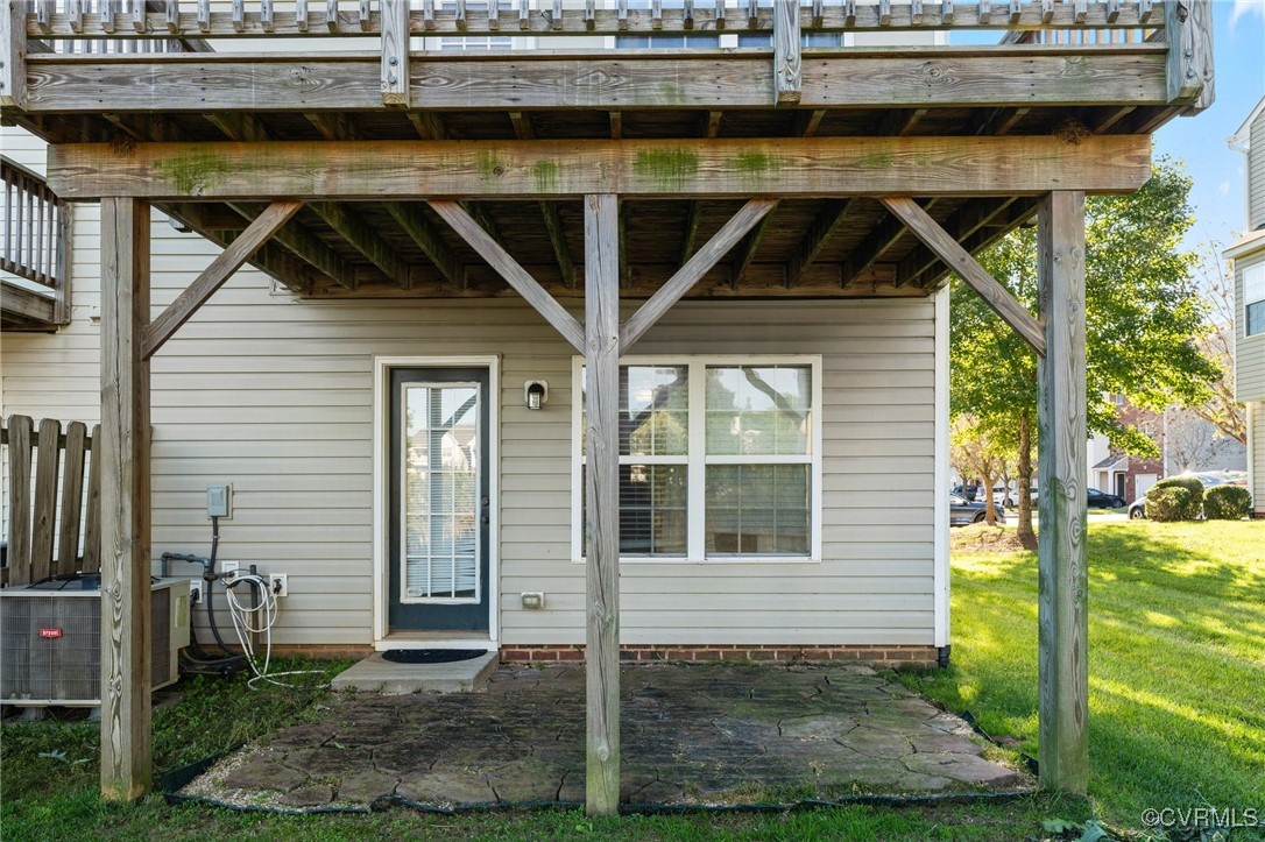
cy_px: 421
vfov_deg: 53.1
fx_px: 843
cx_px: 632
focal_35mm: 24
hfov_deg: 73.8
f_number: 7.1
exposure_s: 1/60
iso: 160
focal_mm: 24
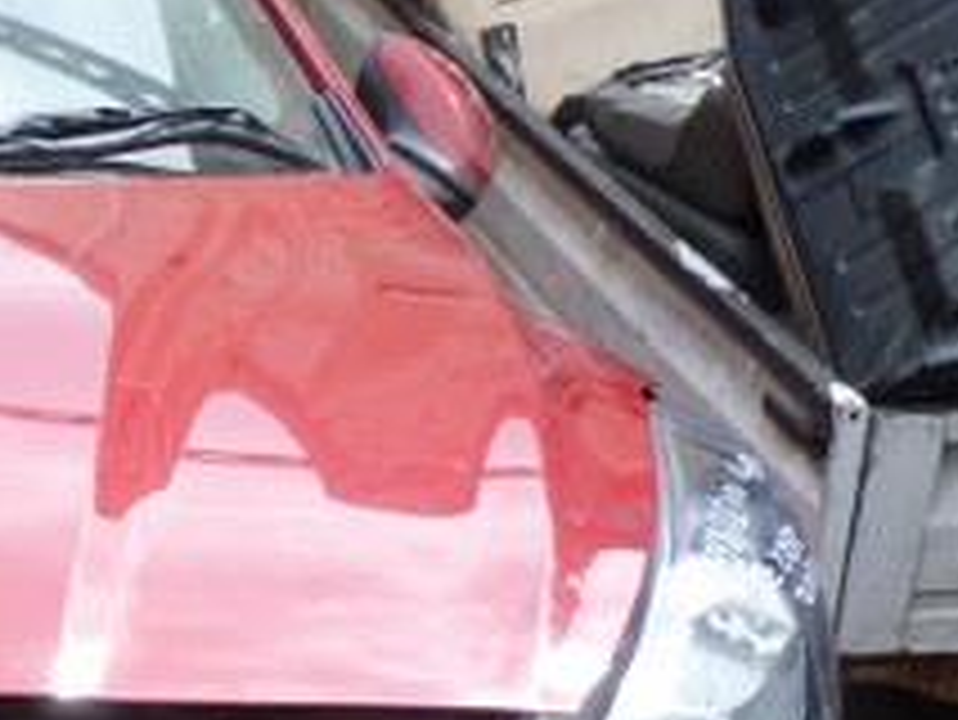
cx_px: -445
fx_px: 2603
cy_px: 832
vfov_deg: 15.3
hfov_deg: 18.6
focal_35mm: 94
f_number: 4
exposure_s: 1/160
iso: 80
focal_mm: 4.5
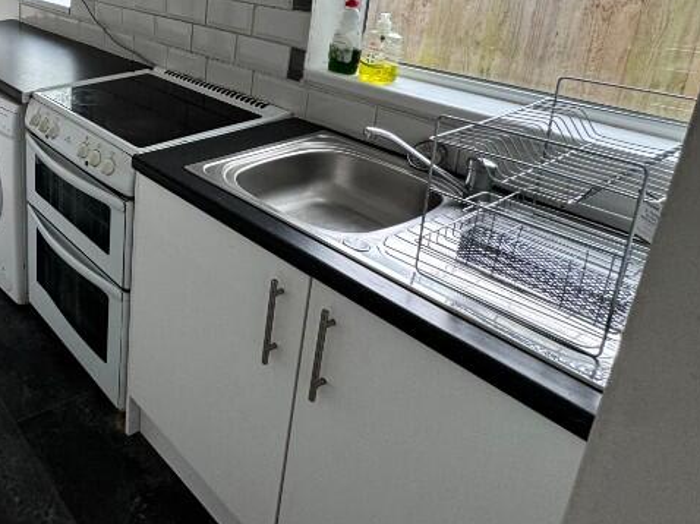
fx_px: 606
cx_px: 18
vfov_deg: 43.8
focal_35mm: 30
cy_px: 82
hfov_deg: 50.0
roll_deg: +0.8
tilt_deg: -16.1
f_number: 2.2
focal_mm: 2.22
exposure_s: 1/99
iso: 100
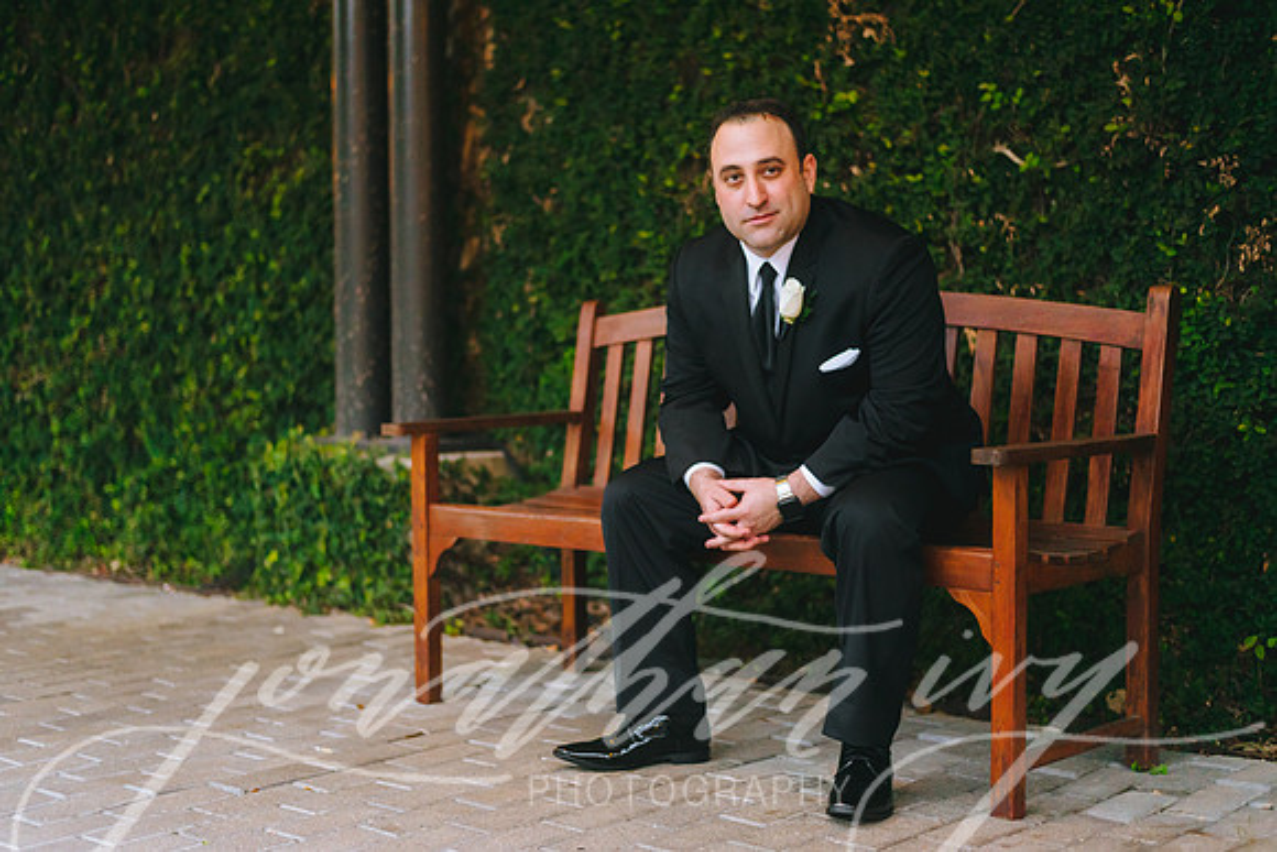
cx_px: 638
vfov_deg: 27.0
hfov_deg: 39.6
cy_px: 426
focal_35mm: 50
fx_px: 1774
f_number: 2
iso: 800
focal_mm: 50
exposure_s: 1/200
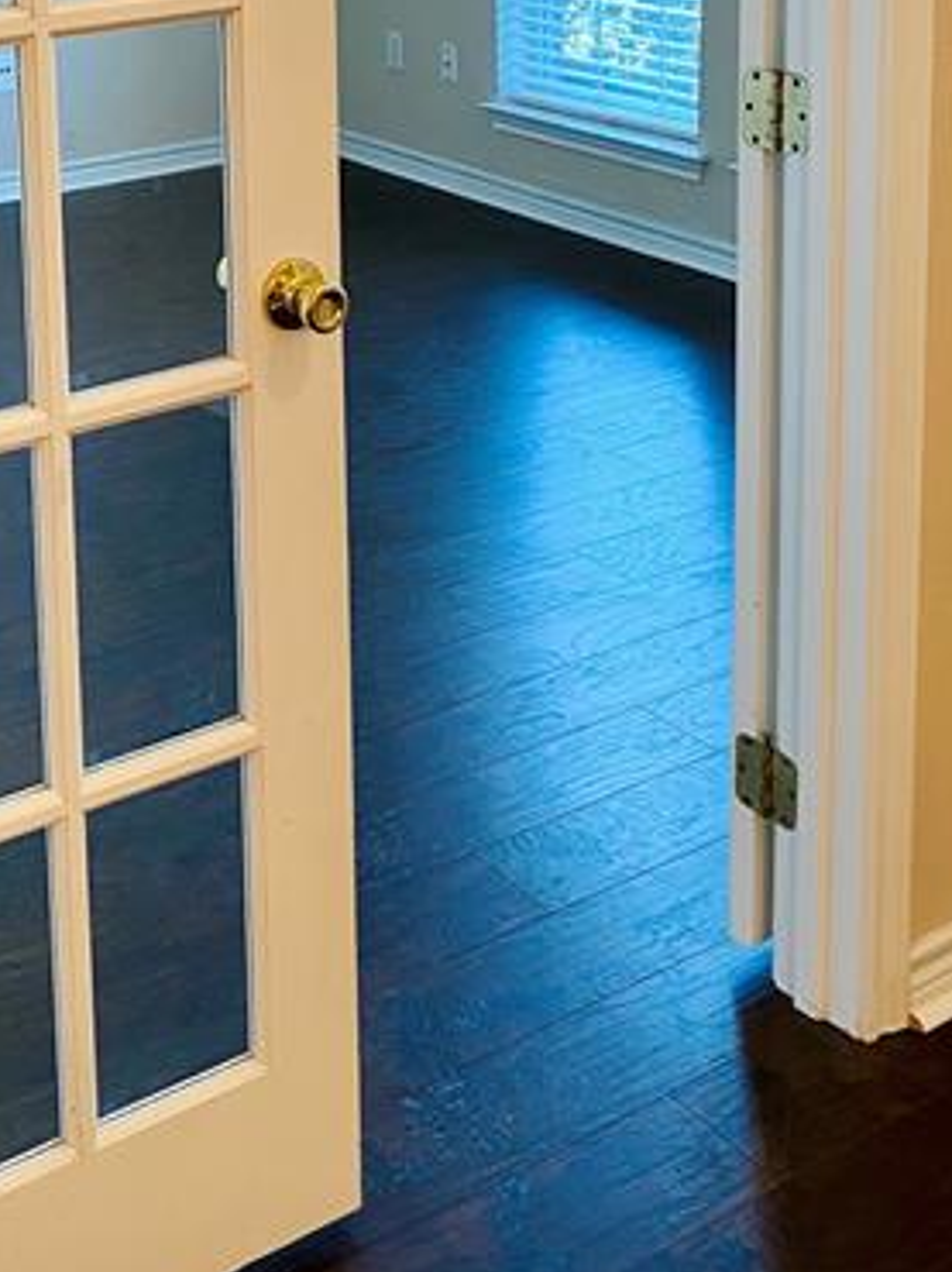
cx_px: 158
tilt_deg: -9.1
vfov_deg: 33.0
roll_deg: +1.9
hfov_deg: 26.4
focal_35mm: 54
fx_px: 1982
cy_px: 38
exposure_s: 1/60
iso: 125
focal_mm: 4.25
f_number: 1.8
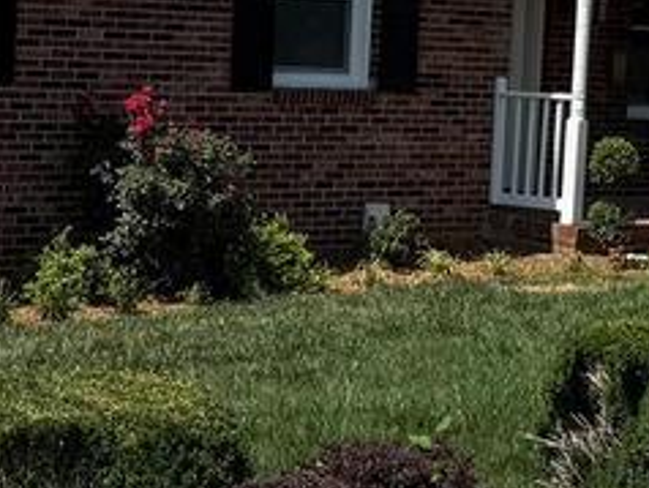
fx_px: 2721
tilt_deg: -5.5
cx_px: 213
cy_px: 196
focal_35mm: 145
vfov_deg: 10.2
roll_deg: -2.7
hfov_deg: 13.6
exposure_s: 1/5814
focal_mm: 6.76
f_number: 1.78
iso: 80
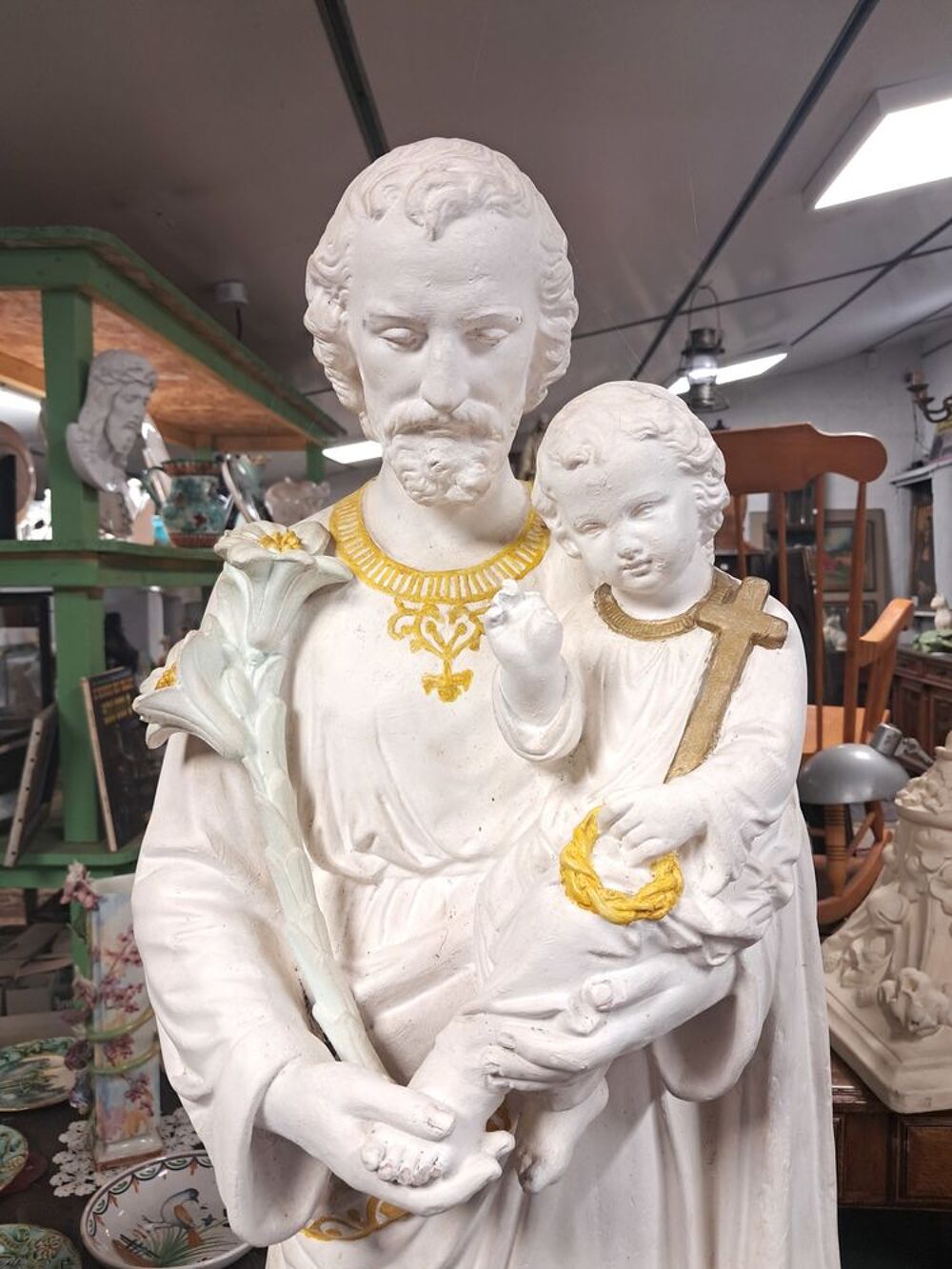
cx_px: 476
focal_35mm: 27
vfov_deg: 65.3
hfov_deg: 51.4
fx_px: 990
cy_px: 634
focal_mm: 4
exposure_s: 1/50
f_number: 1.8
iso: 125
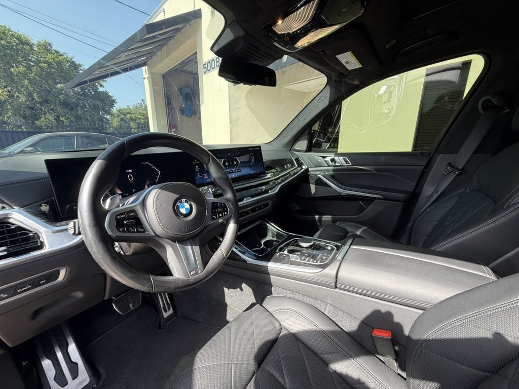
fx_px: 210
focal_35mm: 14
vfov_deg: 85.7
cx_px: 260
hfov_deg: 102.1
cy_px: 194
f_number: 2.2
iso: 64
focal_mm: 2.22
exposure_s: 1/131
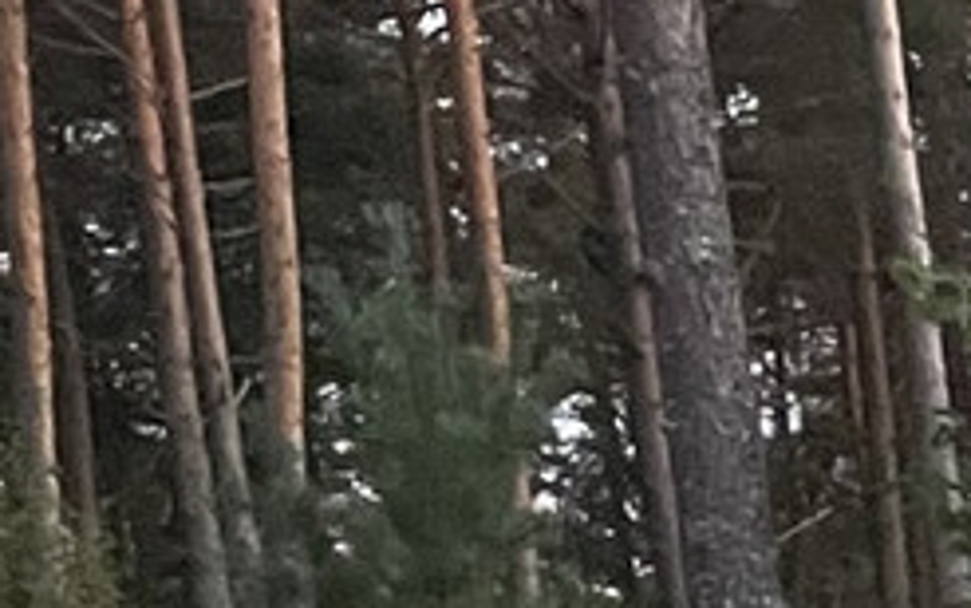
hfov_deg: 9.9
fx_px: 4739
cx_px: 2514
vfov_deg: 6.5
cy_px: 2033
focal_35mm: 179
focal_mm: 4.2
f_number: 1.6
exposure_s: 1/39
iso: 500
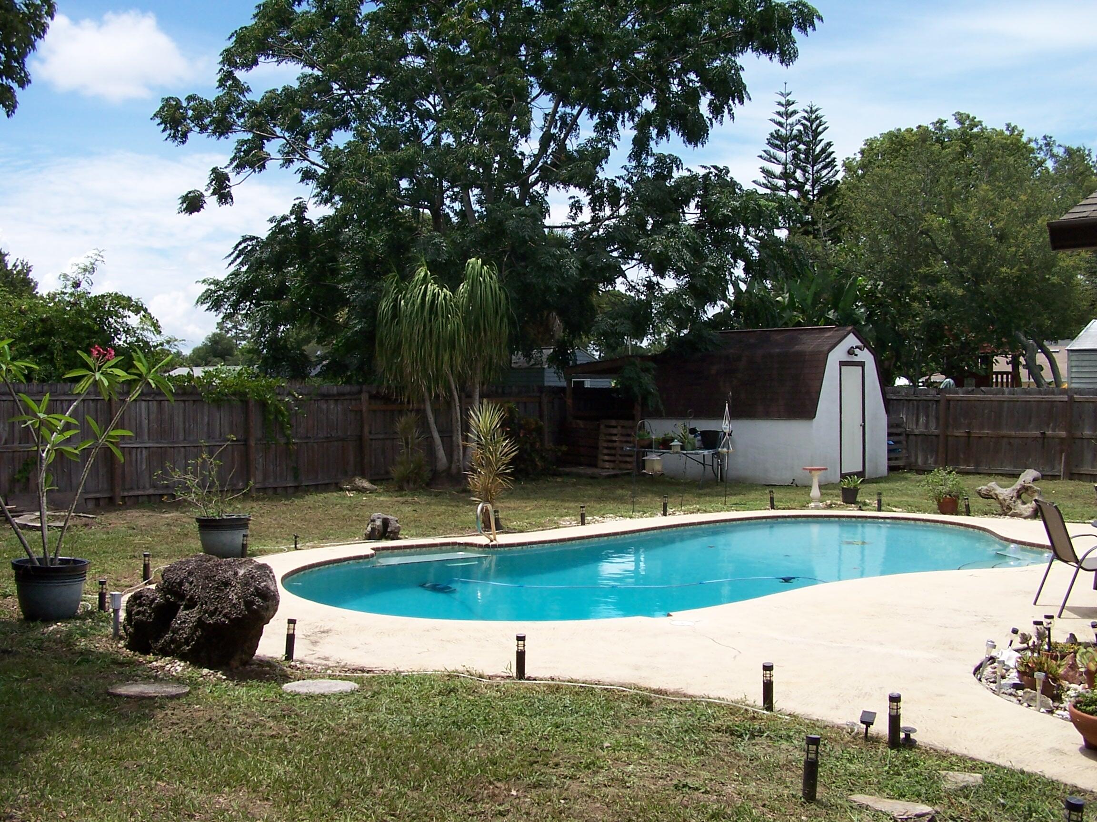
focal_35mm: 38
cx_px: 548
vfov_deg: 37.7
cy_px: 411
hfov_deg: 49.0
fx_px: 1204
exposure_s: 1/750
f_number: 4
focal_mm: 6.3
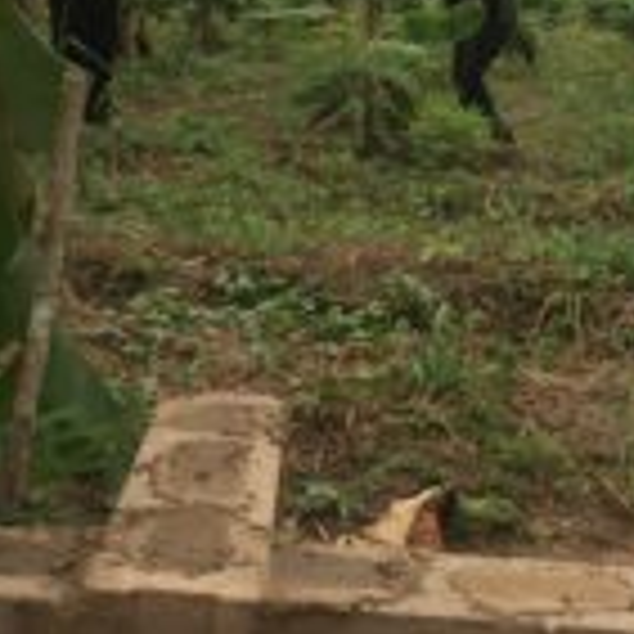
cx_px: 474
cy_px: 247
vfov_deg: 24.9
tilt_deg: -20.3
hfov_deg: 24.7
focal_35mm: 69
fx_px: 1430
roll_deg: -0.2
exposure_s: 1/342
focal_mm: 4.15
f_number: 2.2
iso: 32
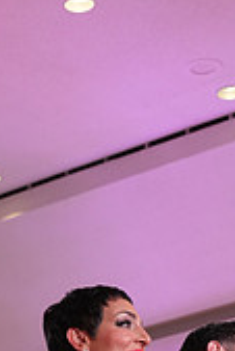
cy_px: 561
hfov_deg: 8.2
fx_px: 1642
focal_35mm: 168
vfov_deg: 11.6
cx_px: 93
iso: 2500
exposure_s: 1/500
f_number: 4
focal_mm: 49
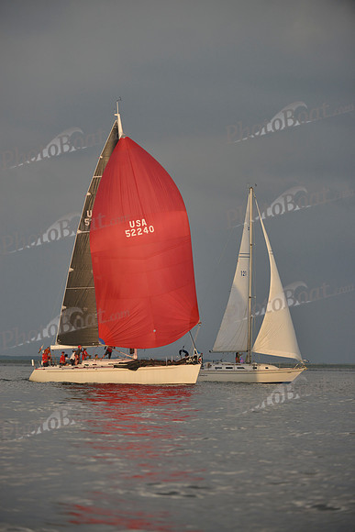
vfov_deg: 10.3
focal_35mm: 200
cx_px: 178
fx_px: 2956
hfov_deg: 6.9
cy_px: 266
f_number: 4
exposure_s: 1/3200
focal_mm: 200
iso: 280
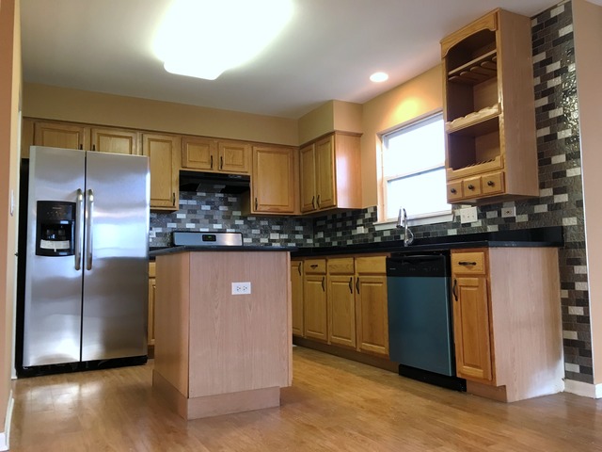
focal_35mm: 29
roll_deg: +1.6
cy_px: 226
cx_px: 301
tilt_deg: +4.4
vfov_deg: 48.2
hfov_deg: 61.7
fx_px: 504
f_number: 2.2
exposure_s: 1/30
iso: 80
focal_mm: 4.15
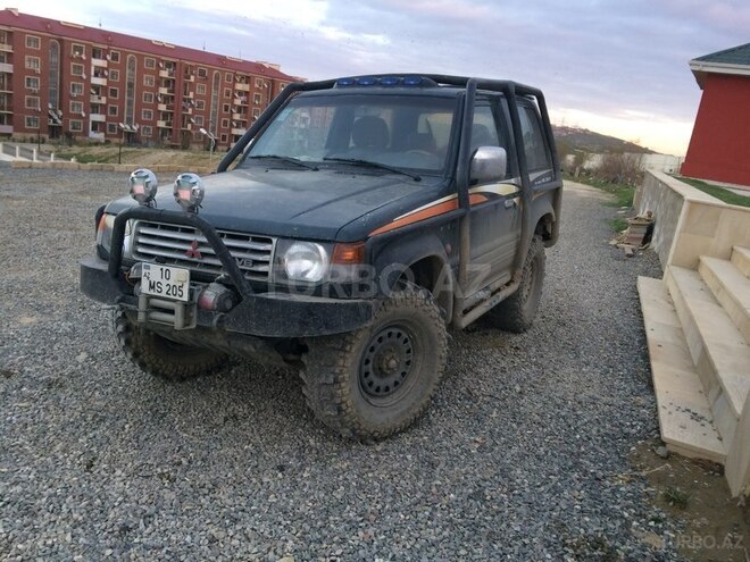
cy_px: 281
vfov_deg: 48.2
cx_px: 375
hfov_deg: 61.7
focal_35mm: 29
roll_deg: -7.8
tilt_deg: -16.6
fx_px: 628
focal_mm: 4.15
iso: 32
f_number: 2.2
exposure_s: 1/33
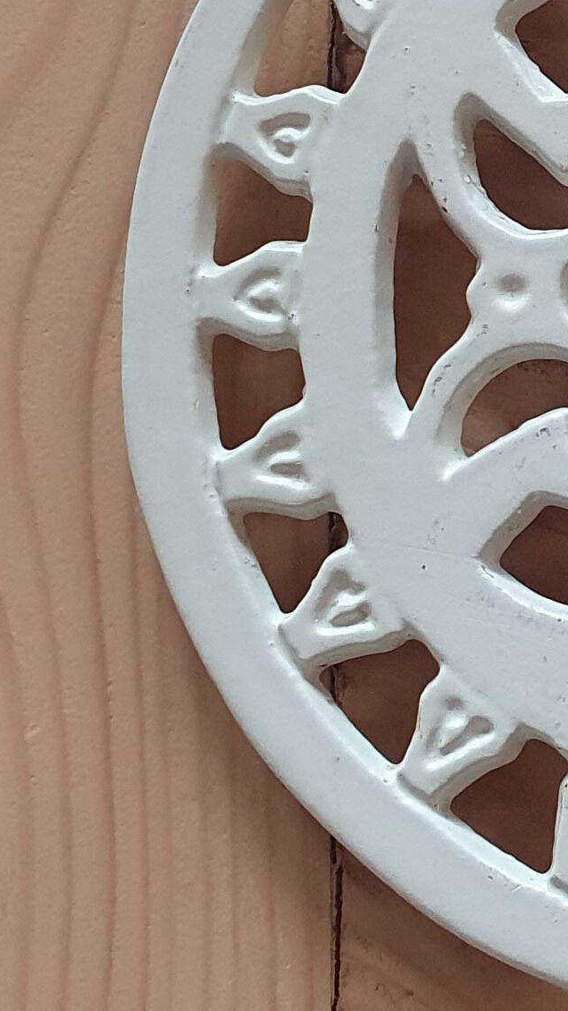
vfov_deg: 21.0
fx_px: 2705
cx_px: 1340
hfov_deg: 10.4
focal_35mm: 101
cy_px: 248
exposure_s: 1/50
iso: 200
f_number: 2.4
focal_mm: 4.32
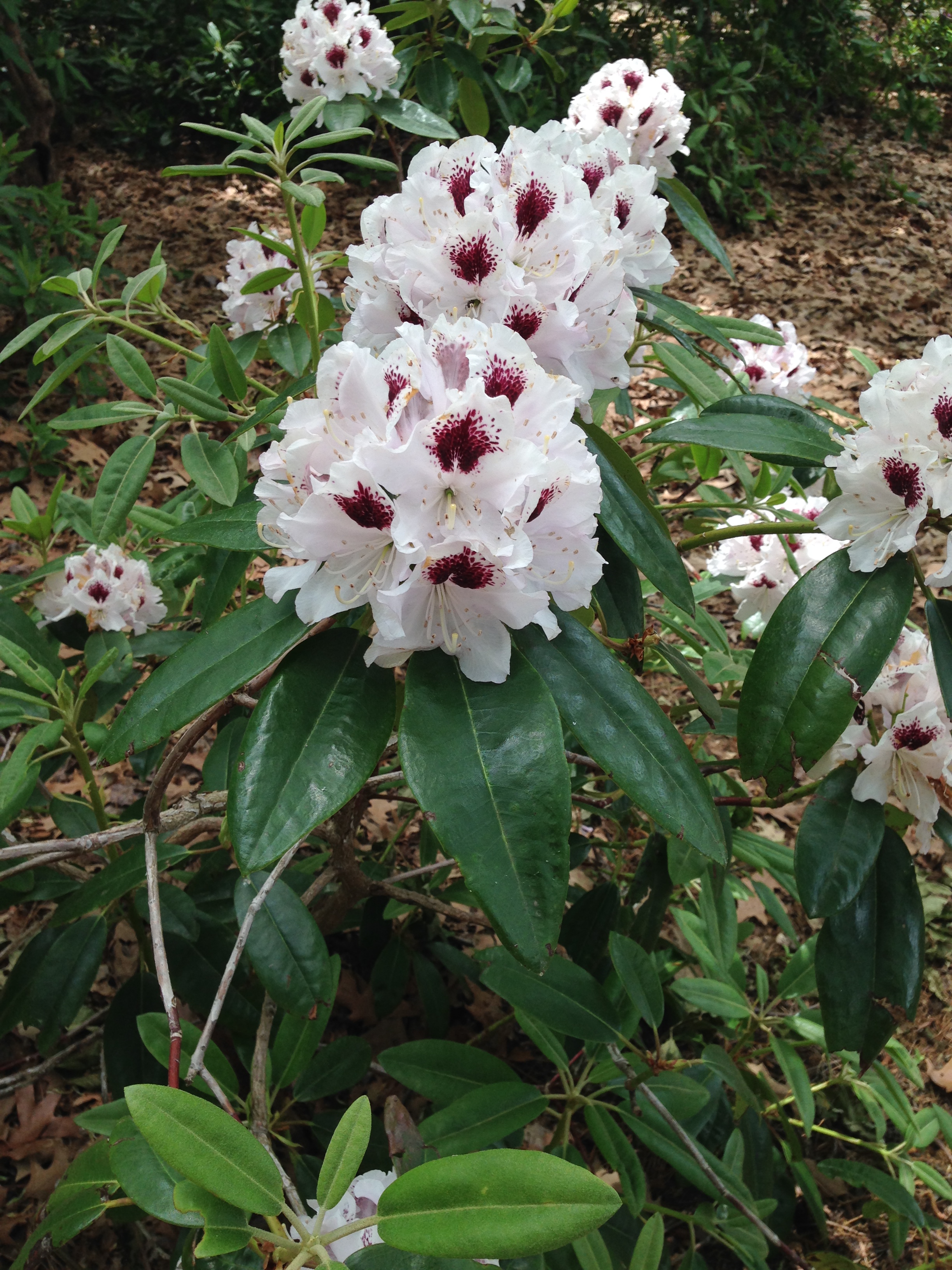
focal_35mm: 33
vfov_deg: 55.4
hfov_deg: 42.9
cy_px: 635
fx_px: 1210
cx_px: 476
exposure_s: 1/250
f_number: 2.4
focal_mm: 4.12
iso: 50
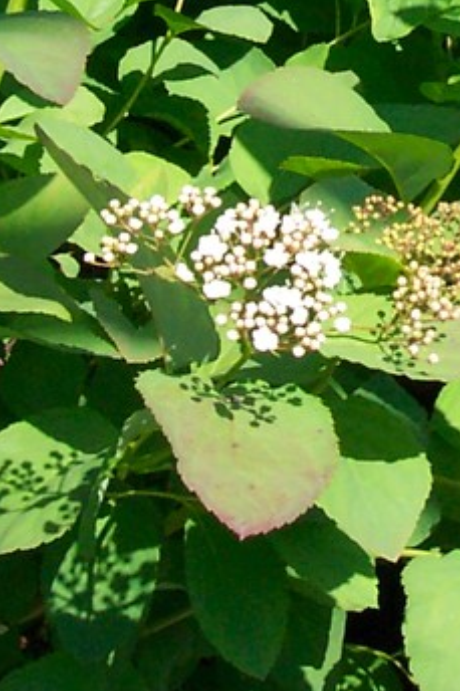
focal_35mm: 178
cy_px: -96
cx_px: 685
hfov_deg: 7.6
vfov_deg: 11.4
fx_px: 3415
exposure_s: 1/350
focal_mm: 10.7
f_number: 5.6
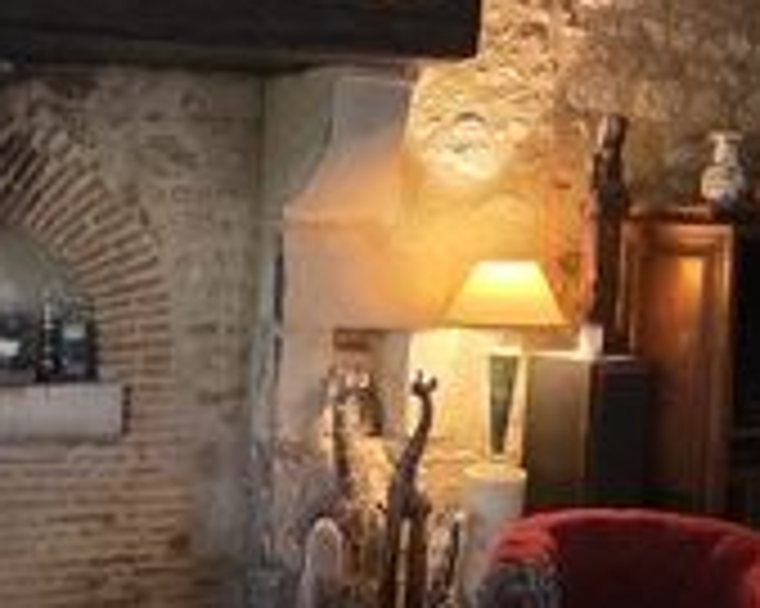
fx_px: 1349
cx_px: 103
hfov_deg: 30.3
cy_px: 387
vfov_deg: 25.3
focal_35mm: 60
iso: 1250
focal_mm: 2.2
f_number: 2.2
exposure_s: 1/33.3
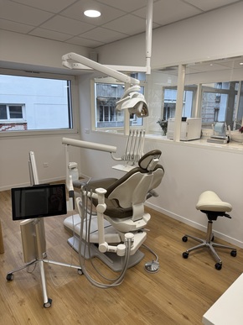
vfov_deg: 71.6
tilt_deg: -14.1
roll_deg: -0.2
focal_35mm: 24
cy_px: 162
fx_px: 225
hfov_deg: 56.8
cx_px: 122
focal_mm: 6.76
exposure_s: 1/158
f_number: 1.78
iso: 64
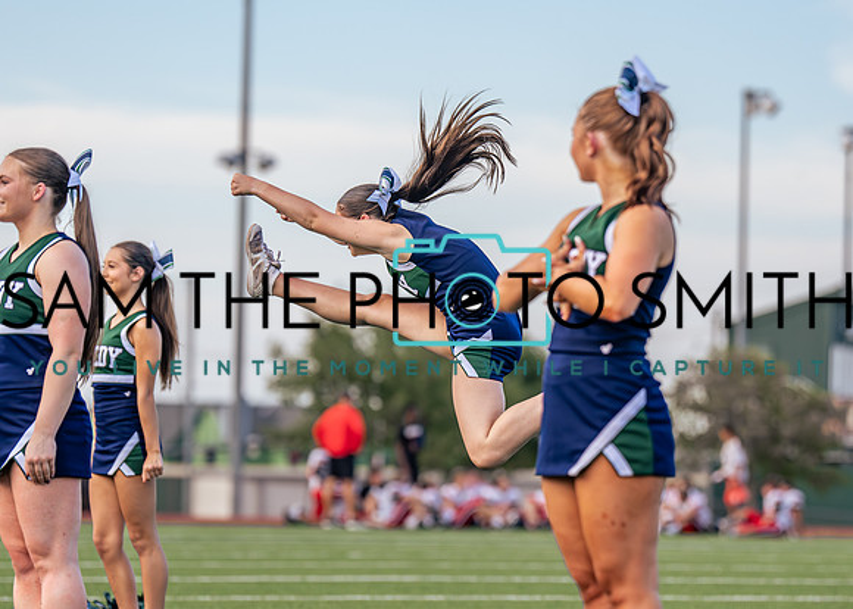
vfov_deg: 6.4
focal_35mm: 224
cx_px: 452
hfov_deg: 9.0
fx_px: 5436
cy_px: 371
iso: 500
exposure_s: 1/2500
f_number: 2.8
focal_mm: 139
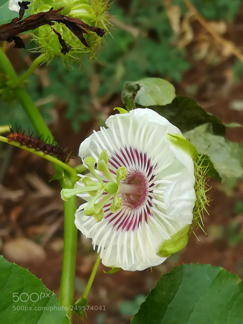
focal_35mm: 26
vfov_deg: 67.3
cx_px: 122
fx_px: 243
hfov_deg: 53.1
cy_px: 162
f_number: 2.2
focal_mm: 3.83
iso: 50
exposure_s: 1/100
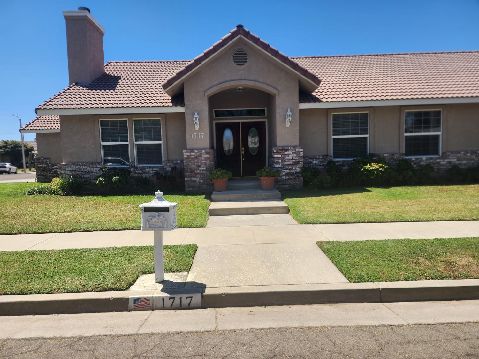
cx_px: 240
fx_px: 318
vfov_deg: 58.9
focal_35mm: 23
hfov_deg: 73.9
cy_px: 180
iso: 12
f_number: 1.8
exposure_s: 1/841
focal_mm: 6.4
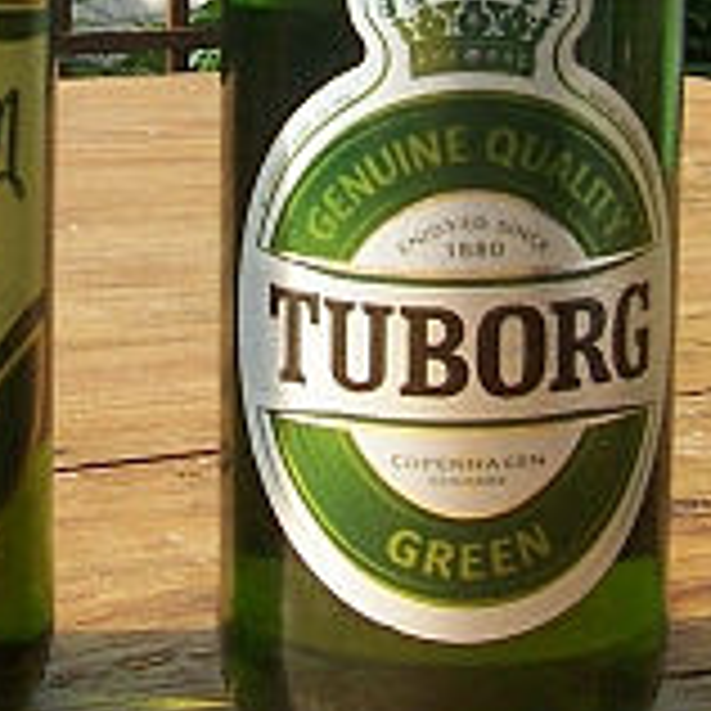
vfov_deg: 14.5
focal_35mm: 114
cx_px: 225
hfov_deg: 15.3
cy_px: -284
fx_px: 2649
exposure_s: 1/125
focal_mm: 5.6
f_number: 5.6
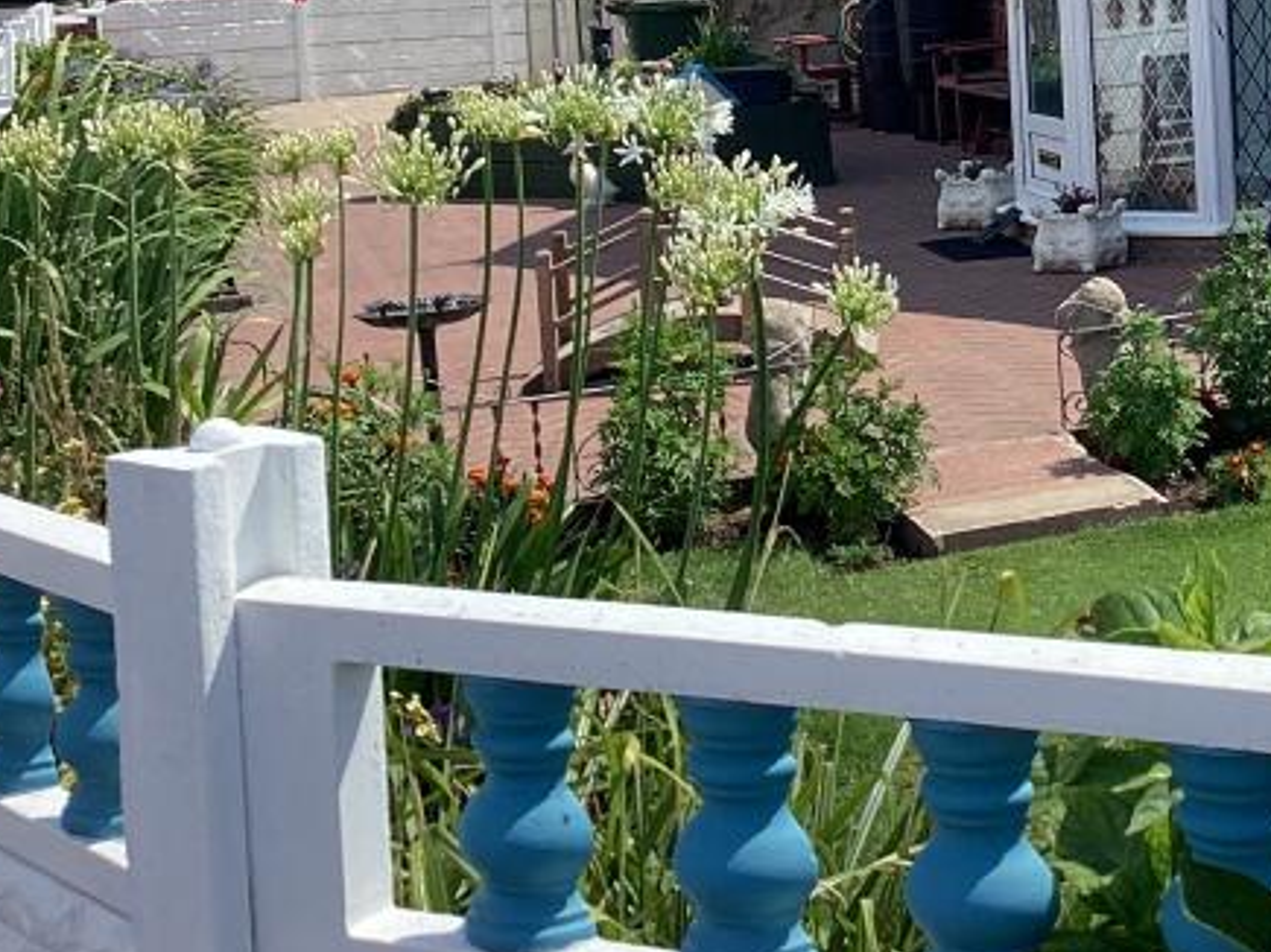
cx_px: 1218
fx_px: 2680
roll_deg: +2.2
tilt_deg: -0.1
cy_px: -105
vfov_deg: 19.3
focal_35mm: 73
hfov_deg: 25.6
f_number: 2.4
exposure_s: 1/1431
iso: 25
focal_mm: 3.3
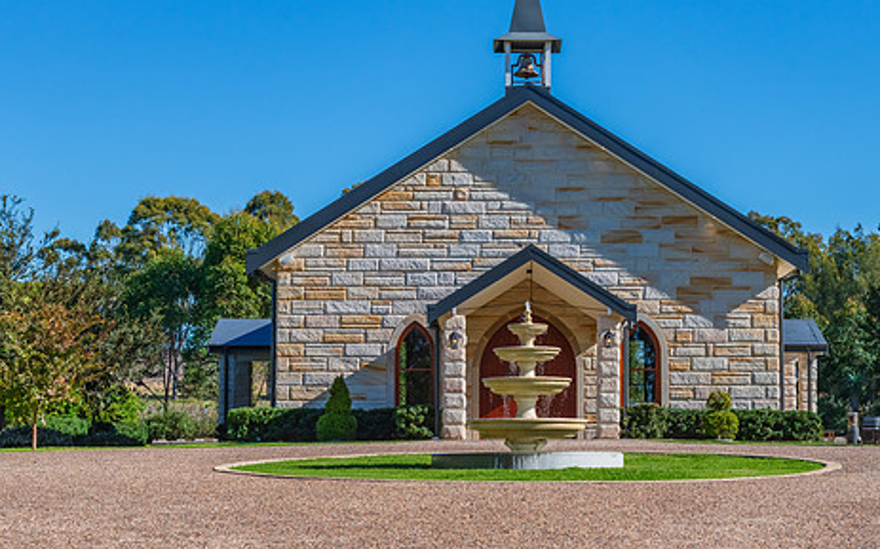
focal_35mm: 83
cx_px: 526
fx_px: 1990
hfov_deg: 24.9
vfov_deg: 15.7
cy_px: 246
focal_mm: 65
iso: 500
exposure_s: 1/1600
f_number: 8
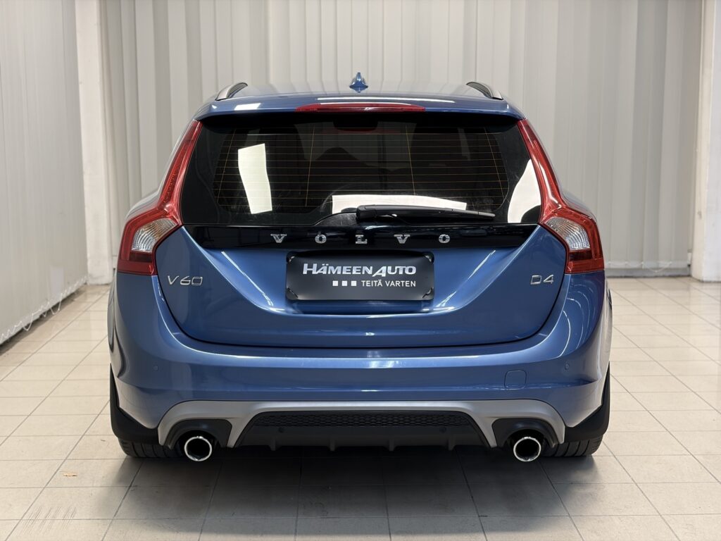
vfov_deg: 28.0
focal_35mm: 52
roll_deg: +0.5
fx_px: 1083
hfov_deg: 36.8
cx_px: 360
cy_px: 270
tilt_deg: -8.8
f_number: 1.6
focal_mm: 5.96
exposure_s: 1/50
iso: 64
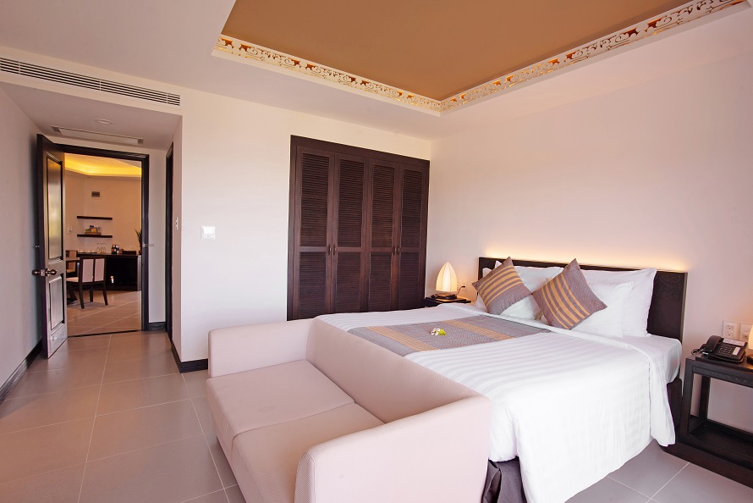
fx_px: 356
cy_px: 252
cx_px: 376
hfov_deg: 93.3
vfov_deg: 70.5
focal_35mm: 17
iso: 100
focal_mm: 17
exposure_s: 1/5
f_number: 11
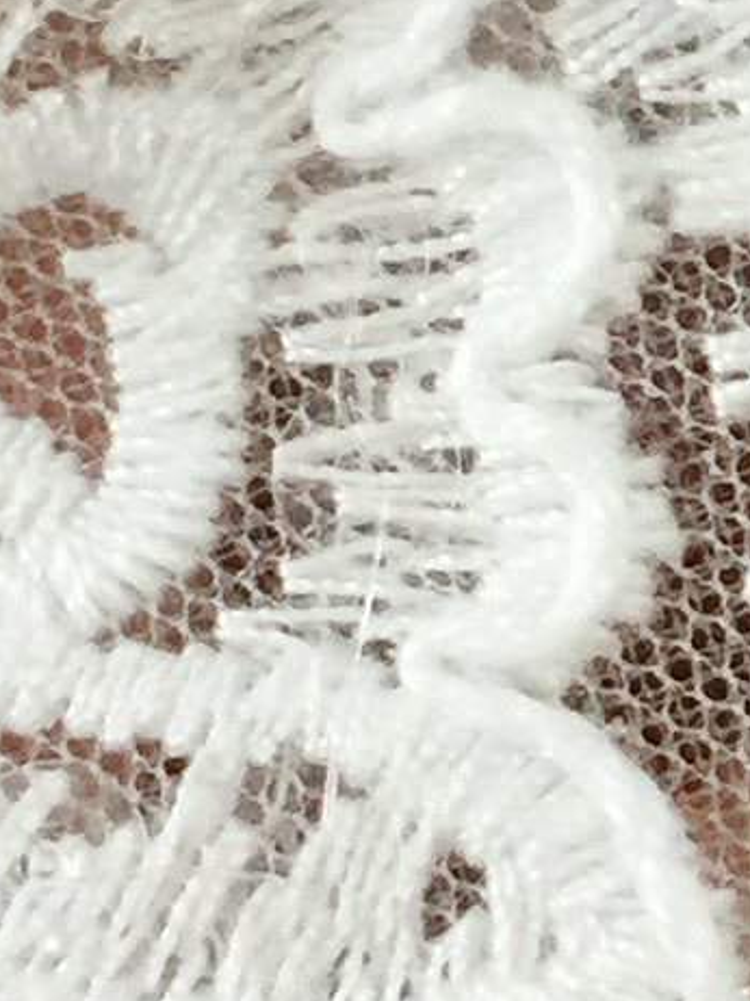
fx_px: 5928
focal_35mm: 205
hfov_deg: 7.2
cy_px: 91
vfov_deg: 9.6
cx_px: 934
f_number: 2.2
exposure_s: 1/33
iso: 64
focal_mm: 4.15
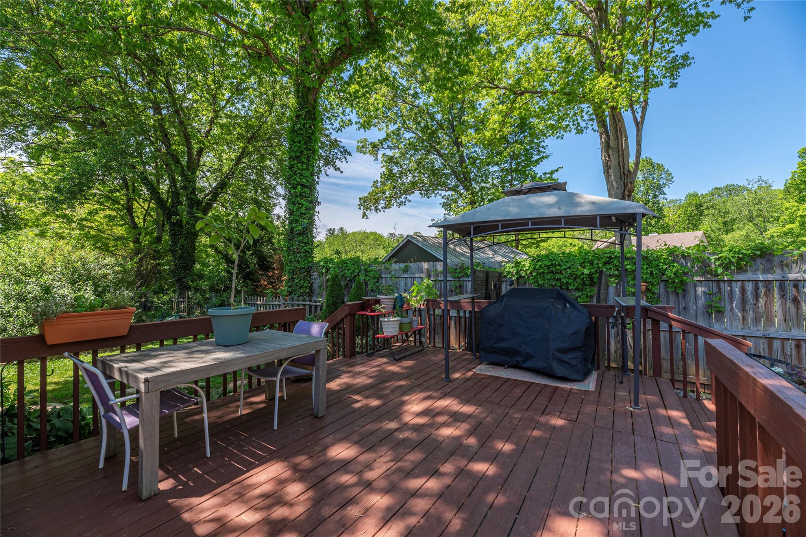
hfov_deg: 104.2
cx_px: 403
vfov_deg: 81.2
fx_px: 313
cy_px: 268
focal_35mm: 14
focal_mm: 14
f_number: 8
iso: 320
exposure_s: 1/800
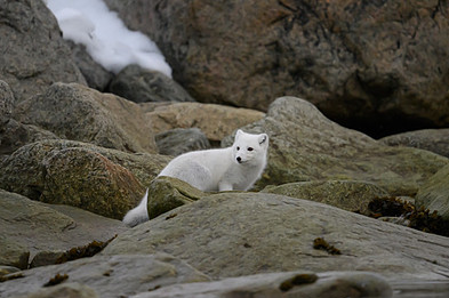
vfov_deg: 1.7
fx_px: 10302
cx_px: 231
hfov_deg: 2.5
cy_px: 120
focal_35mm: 827
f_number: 4
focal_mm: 560
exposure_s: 1/1600
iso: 2000
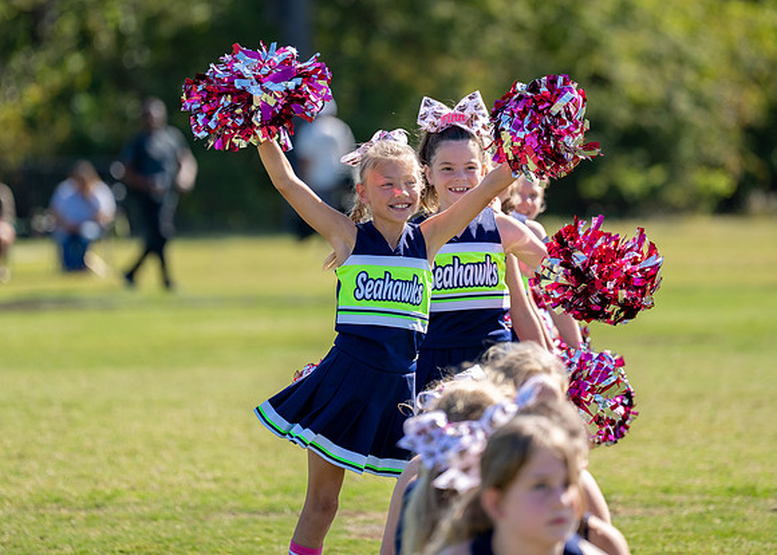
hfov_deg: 7.6
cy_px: 185
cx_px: 382
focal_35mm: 263
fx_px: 5812
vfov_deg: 5.5
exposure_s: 1/2000
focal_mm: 185
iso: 200
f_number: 2.8
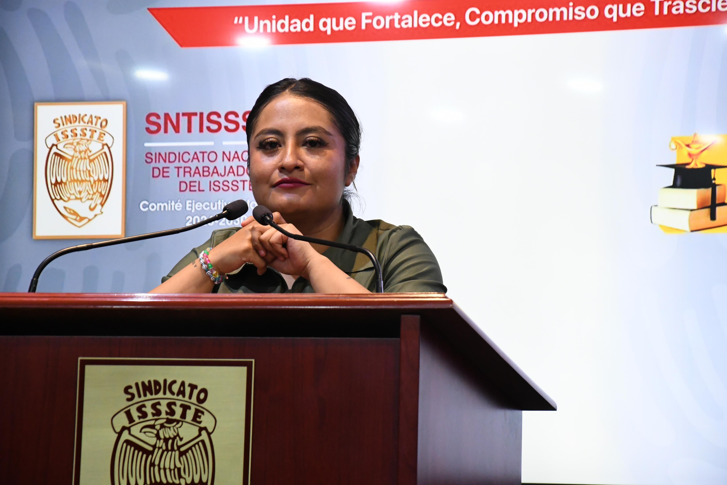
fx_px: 2787
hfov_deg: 14.9
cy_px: 242
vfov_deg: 9.9
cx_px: 364
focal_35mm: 138
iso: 4000
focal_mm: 92
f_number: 5.6
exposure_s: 1/50
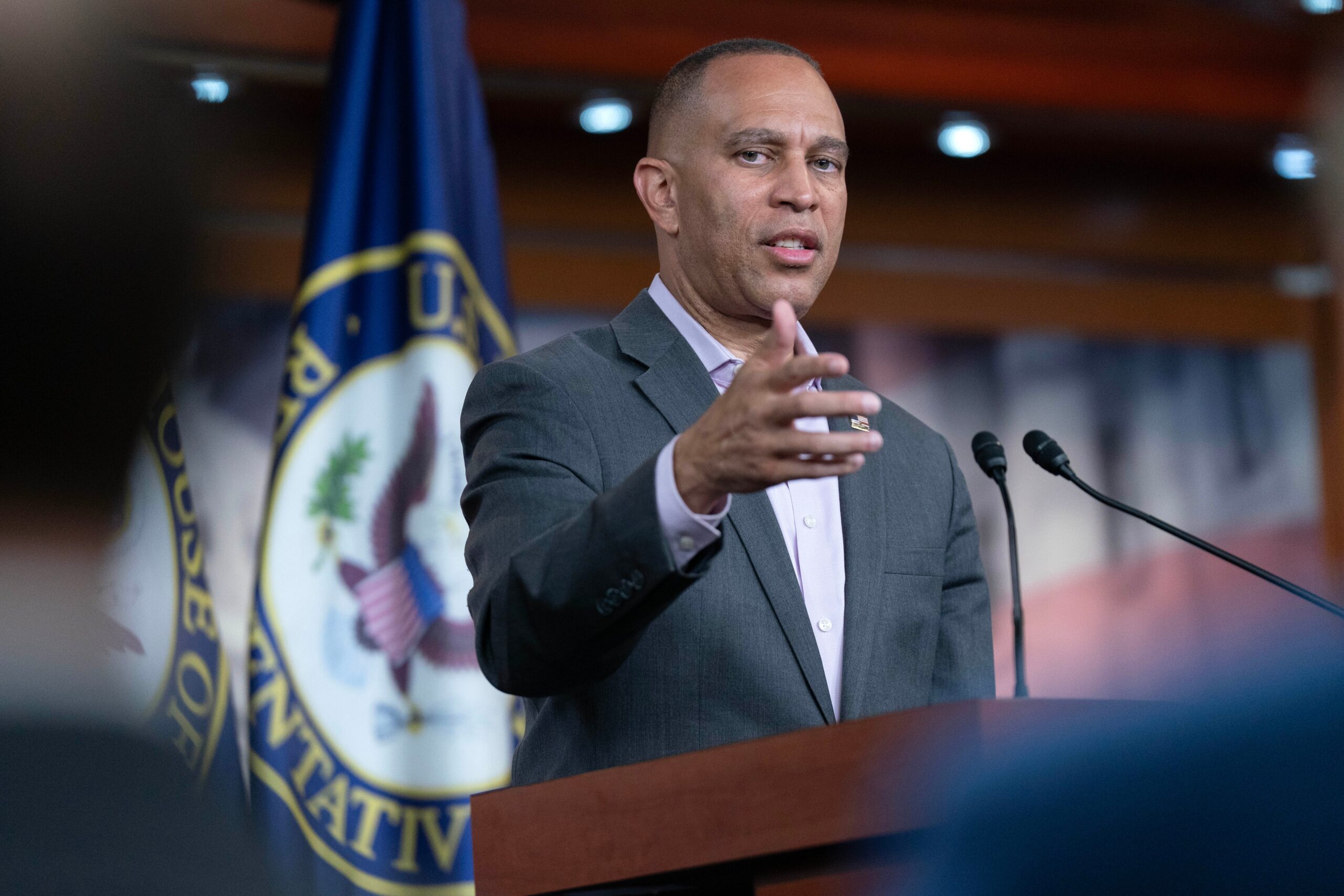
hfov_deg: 10.8
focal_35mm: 191
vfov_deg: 7.2
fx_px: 7131
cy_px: 448
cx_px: 672
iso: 2500
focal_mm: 191
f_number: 3.2
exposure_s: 1/400
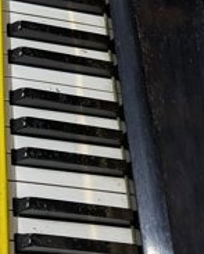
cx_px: -28
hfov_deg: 15.6
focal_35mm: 96
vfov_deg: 19.5
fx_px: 723
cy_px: 14
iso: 279
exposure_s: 1/33.3
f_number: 1.89
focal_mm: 5.43
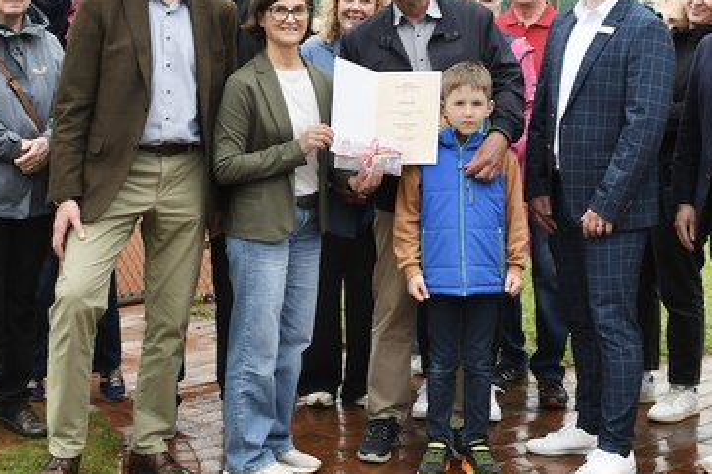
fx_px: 1245
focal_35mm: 63
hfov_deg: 31.9
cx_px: 406
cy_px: 159
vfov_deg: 21.5
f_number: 8
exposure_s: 1/100
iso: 320
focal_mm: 24
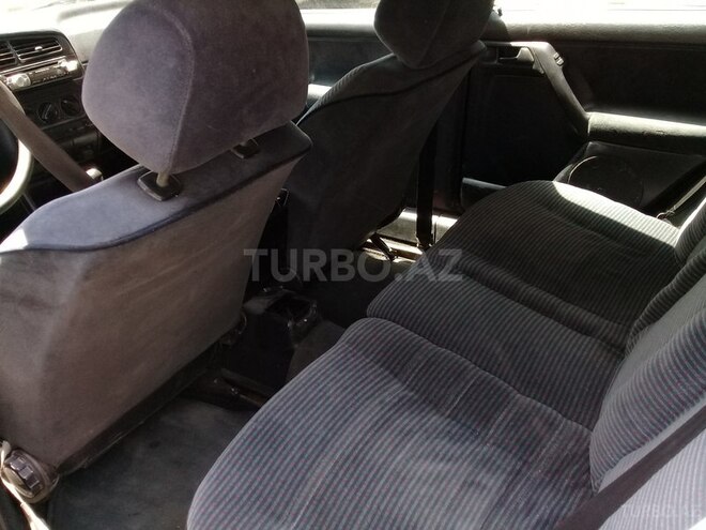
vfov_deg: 45.4
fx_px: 632
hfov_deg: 58.4
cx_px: 353
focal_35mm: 31
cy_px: 265
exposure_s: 1/50
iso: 64
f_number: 2.2
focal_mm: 3.3
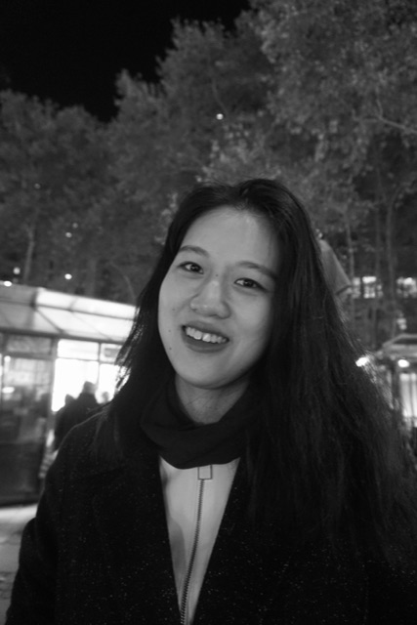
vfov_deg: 73.7
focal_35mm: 24
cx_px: 208
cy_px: 312
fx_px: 417
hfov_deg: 53.2
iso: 3200
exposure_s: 1/20
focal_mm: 16
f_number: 3.5
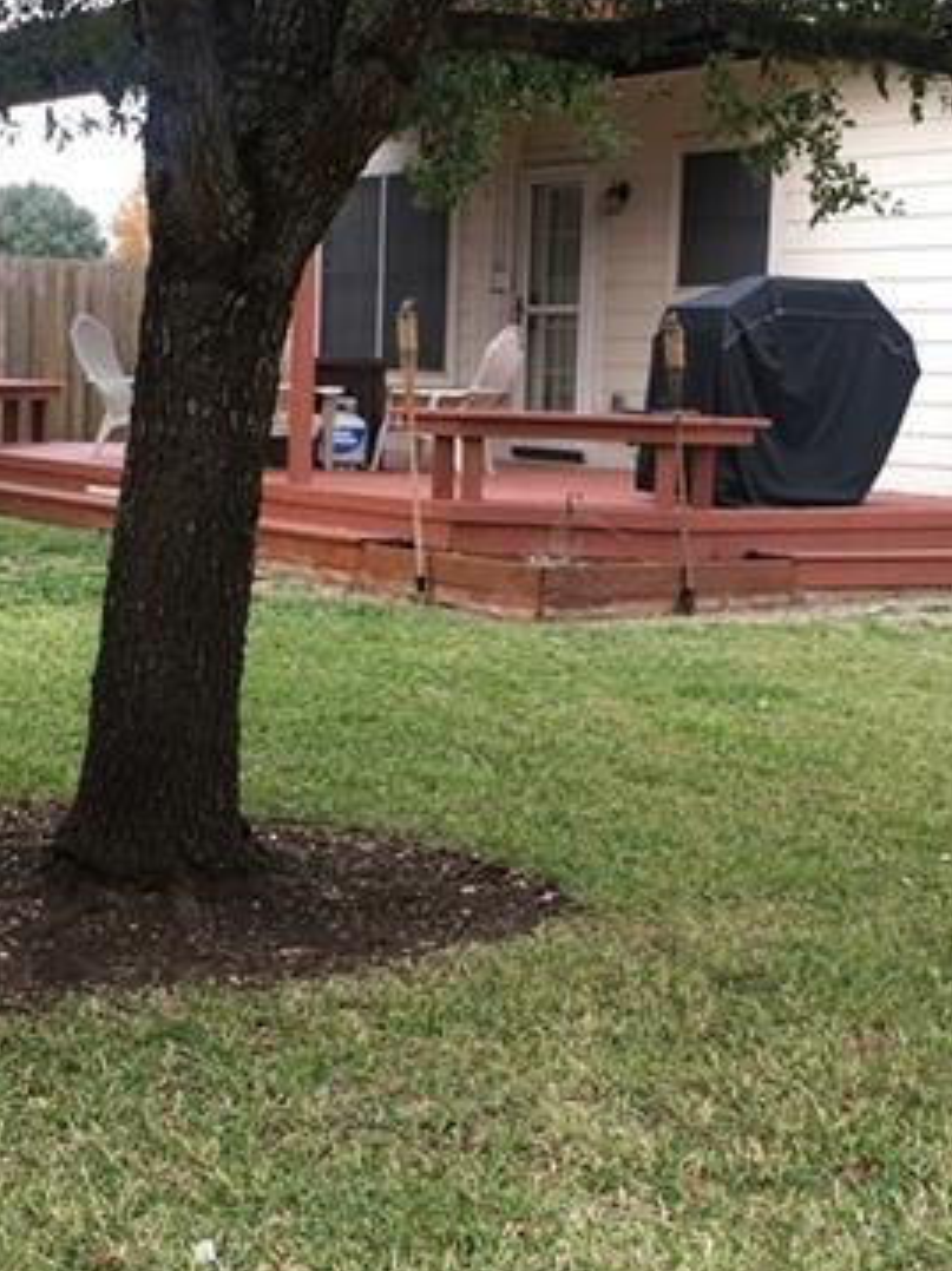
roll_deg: -1.4
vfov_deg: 31.2
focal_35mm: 62
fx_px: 2275
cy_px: 697
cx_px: 333
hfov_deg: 23.5
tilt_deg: -5.1
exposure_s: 1/40
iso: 25
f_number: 2.2
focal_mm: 4.15
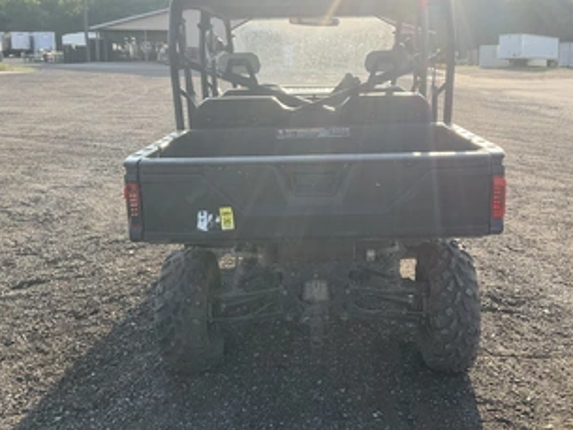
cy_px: 167
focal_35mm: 38
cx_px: 312
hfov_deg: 48.9
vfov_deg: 37.6
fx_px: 629
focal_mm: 3
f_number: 1.8
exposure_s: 1/1035
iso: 25
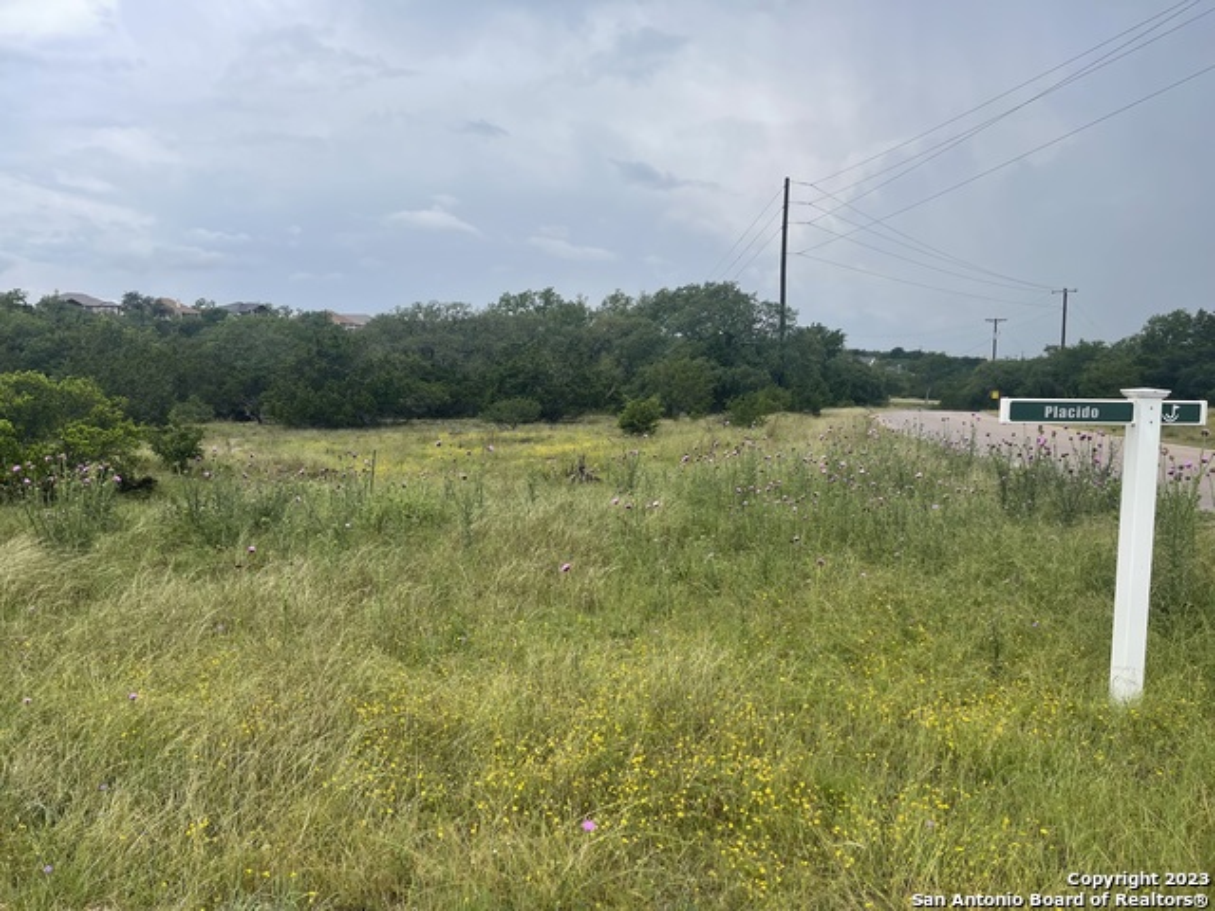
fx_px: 913
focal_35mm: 26
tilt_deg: -4.8
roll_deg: -1.6
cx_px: 608
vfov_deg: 53.1
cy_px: 456
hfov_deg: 67.3
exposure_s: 1/3448
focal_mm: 5.1
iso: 32
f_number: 1.6
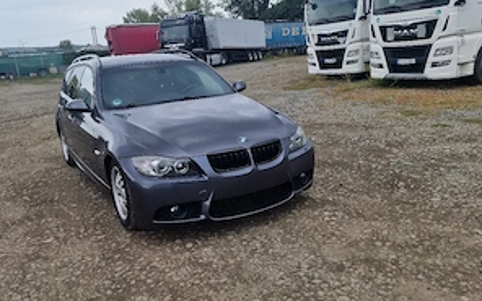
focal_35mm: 33
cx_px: 243
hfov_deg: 58.1
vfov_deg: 38.3
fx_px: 433
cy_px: 146
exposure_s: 1/250
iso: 50
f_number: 1.8
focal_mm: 6.4
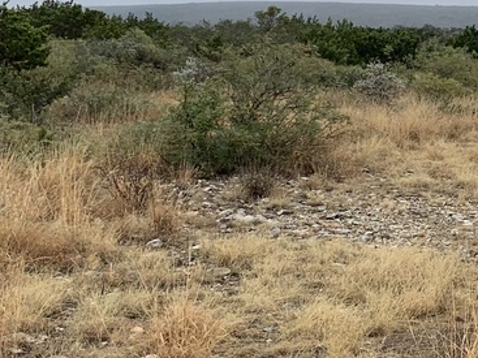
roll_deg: +1.8
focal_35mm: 102
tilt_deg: -3.0
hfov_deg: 18.4
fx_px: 1408
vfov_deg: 14.4
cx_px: 559
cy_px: 81
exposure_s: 1/903
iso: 25
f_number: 1.8
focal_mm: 4.25
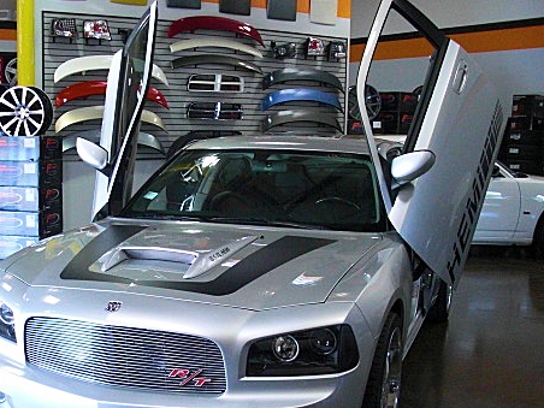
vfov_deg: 28.4
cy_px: 270
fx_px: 801
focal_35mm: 51
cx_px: 199
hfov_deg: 37.2
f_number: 2.8
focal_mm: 6.3
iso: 400
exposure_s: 1/125
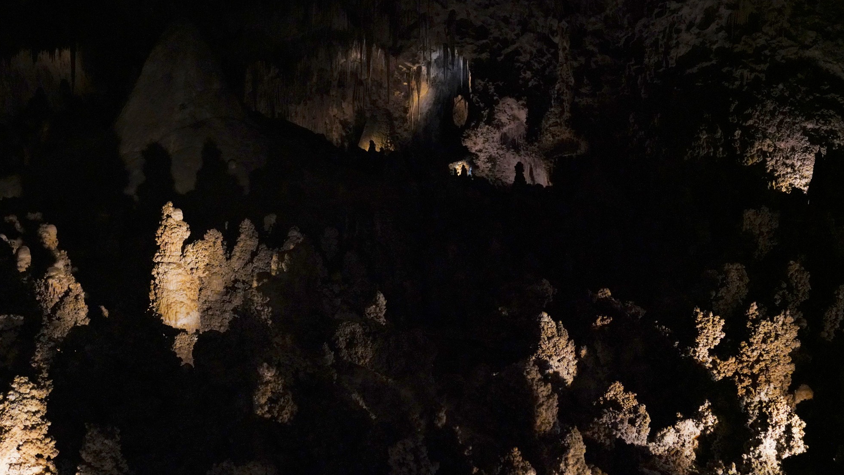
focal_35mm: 51
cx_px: 422
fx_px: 1141
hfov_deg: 40.6
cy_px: 242
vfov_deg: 23.5
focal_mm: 48
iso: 12800
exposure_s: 1/80
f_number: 5.6
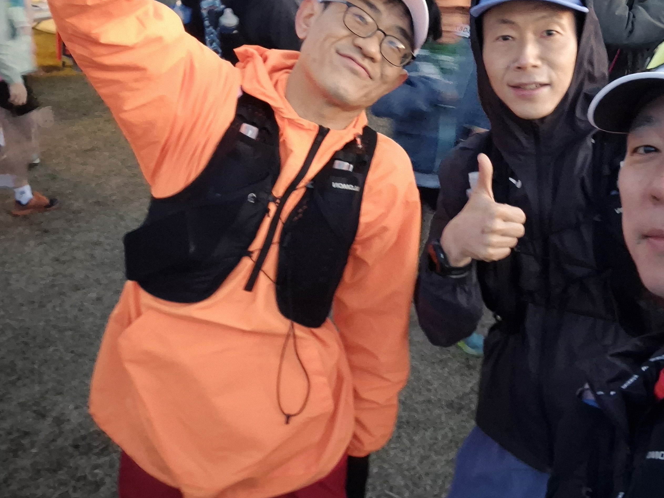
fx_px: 729
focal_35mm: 38
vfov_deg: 37.1
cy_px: 144
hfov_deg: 48.5
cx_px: 412
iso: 1000
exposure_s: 1/15
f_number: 2.2
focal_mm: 3.3
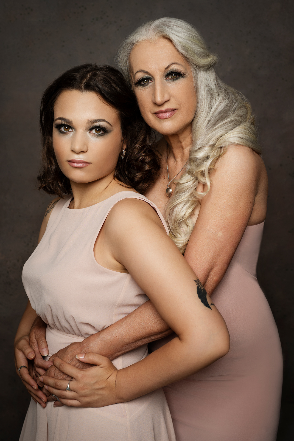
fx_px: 612
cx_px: 147
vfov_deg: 39.6
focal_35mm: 50
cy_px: 220
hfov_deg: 27.0
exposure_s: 1/125
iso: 100
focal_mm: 50
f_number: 8
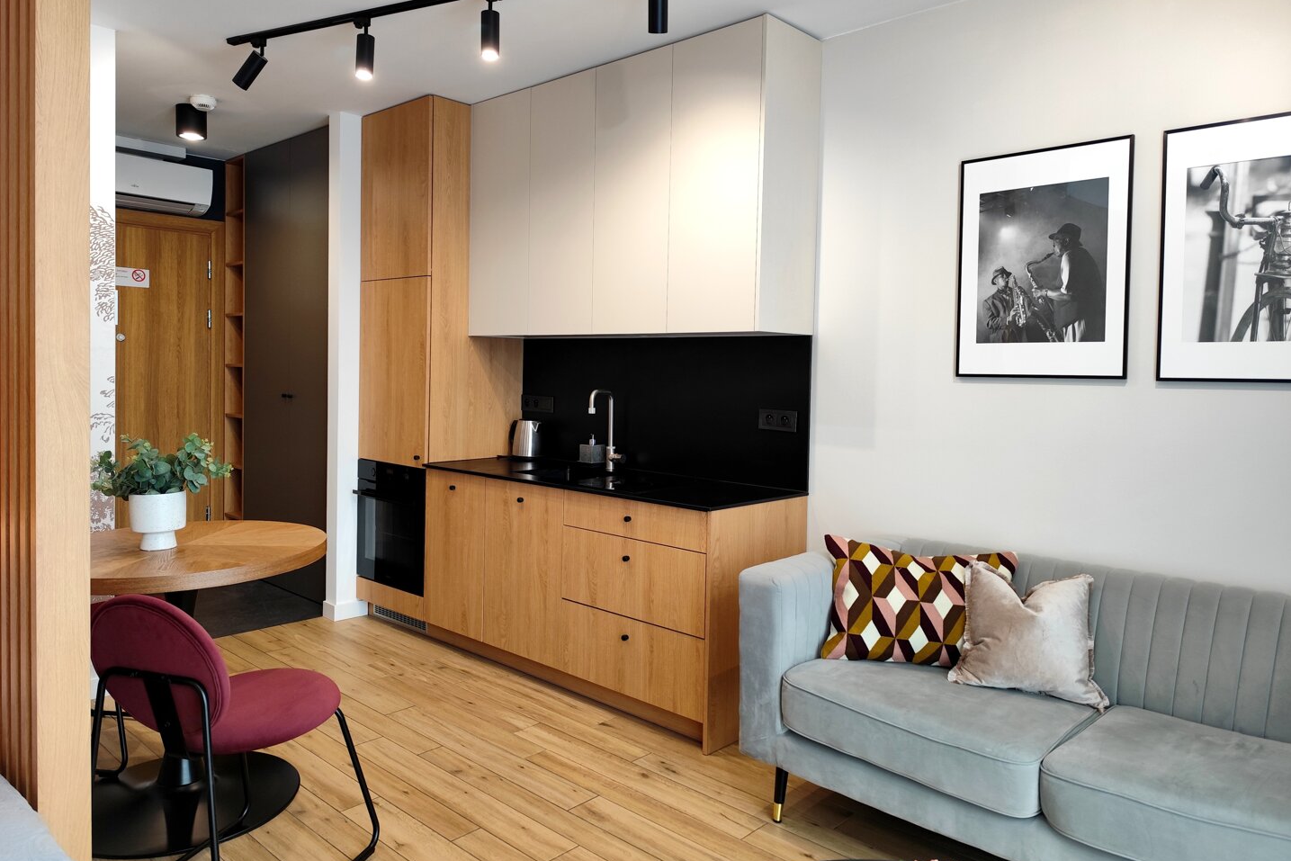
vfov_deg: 53.1
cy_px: 392
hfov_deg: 73.7
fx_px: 861
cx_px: 647
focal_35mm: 24
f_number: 1.65
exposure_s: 1/100
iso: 500
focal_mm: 6.19
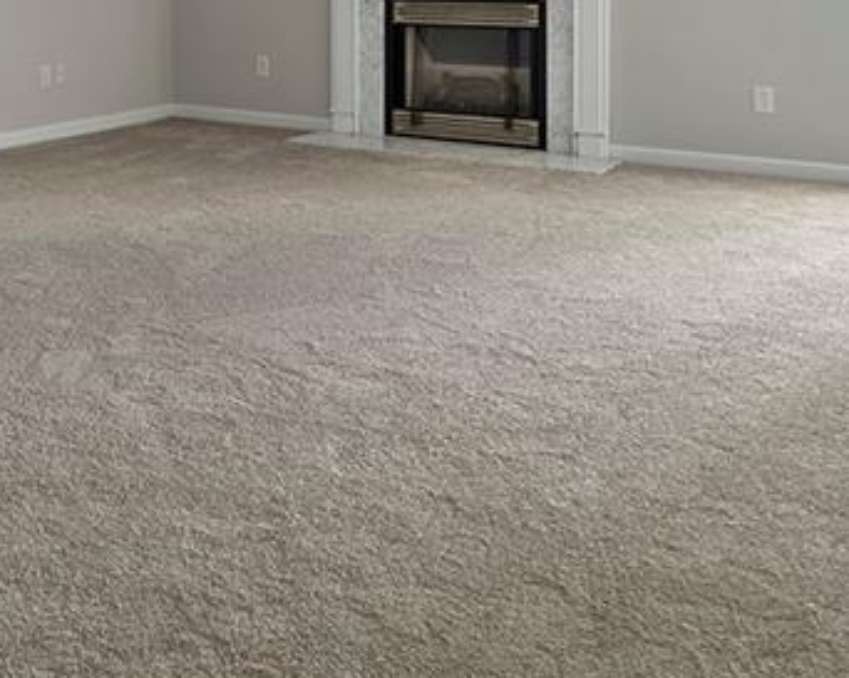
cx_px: 87
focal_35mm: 45
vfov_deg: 29.9
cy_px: -73
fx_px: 1130
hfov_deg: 38.4
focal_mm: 16
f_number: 7.1
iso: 250
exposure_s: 3.2
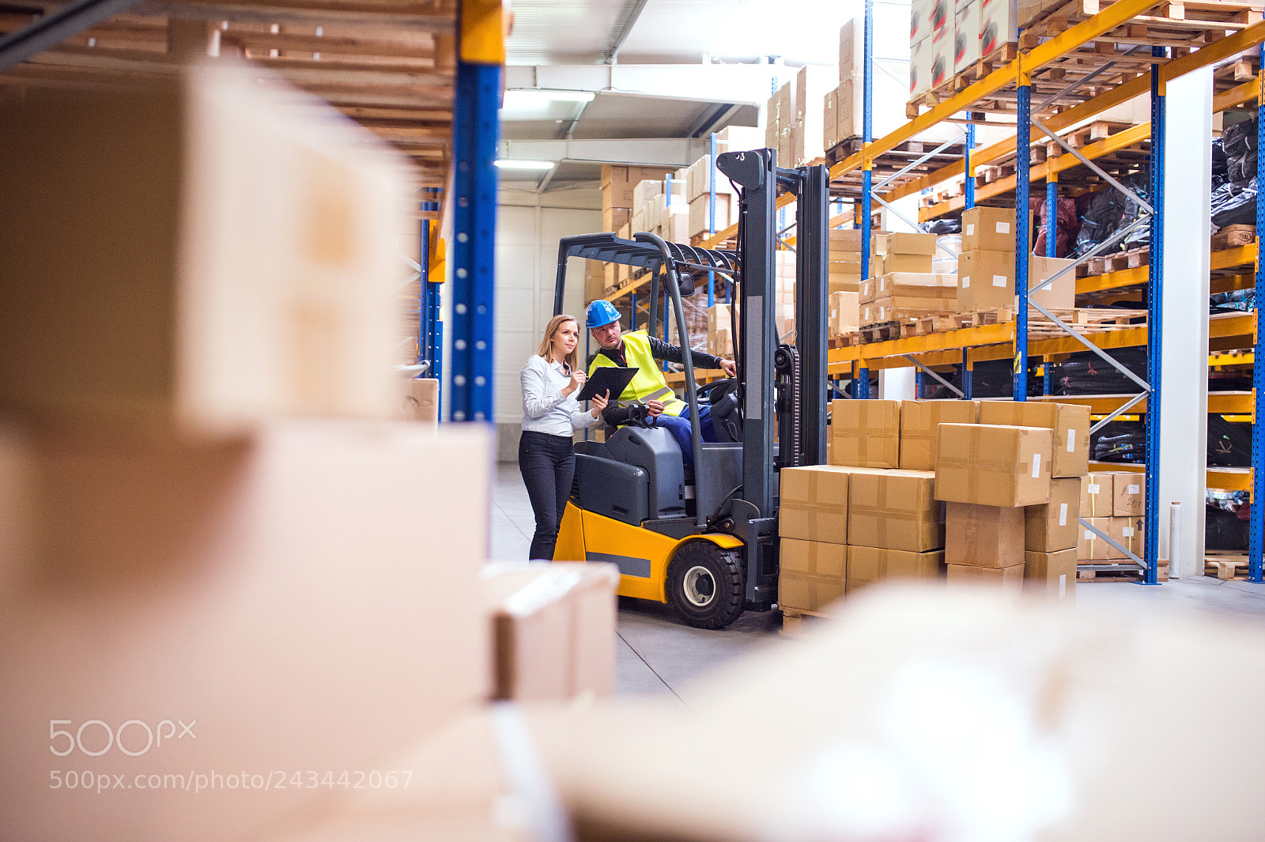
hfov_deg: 54.5
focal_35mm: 35
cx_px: 632
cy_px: 421
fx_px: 1229
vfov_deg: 37.8
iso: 3200
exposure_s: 1/400
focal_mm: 35
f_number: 2.2
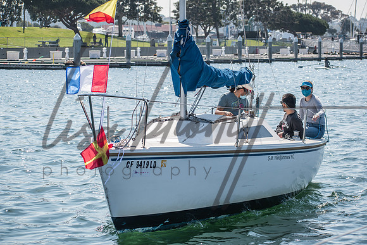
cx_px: 184
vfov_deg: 13.0
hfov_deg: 19.5
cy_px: 122
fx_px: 1071
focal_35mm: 105
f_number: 5.6
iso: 100
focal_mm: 70
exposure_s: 1/500
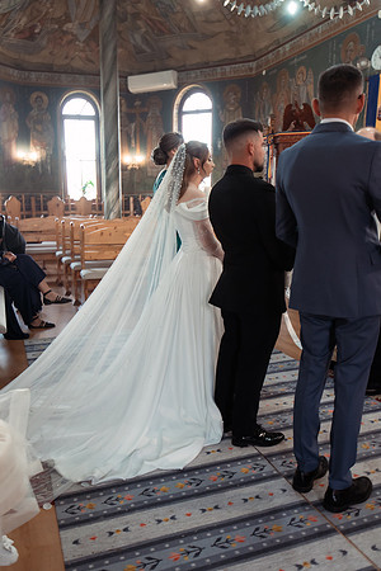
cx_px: 190
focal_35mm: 30
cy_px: 286
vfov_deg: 61.9
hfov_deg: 43.6
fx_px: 476
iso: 1600
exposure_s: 1/200
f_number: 3.2
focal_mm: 30
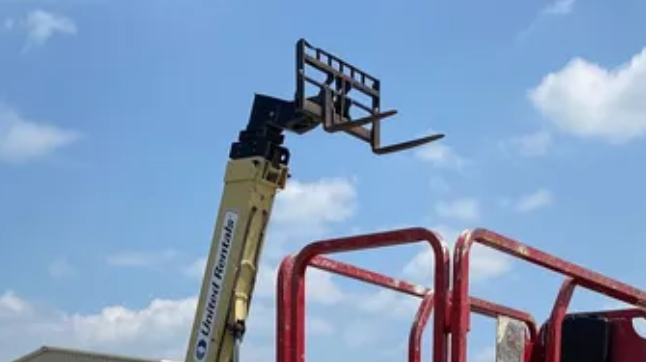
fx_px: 1061
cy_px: 629
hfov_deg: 33.3
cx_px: 471
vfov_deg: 16.6
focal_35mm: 62
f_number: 1.8
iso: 32
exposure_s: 1/3731
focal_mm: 4.25
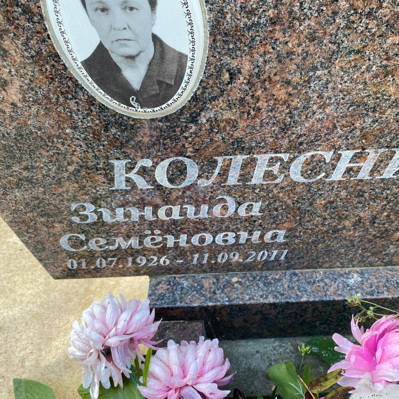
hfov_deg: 52.1
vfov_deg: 52.5
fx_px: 404
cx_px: 245
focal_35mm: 31
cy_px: 200
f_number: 1.8
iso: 50
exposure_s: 1/122
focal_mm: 4.25
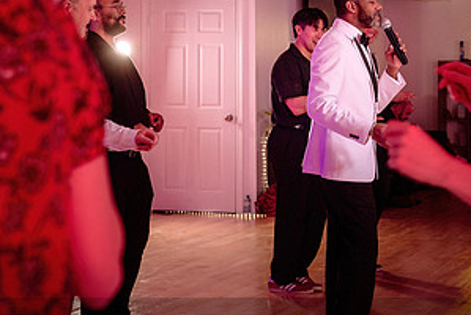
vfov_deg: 12.8
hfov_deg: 19.0
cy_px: 112
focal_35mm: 107
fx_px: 1401
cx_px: 346
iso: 500
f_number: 4
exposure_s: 1/60
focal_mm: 50
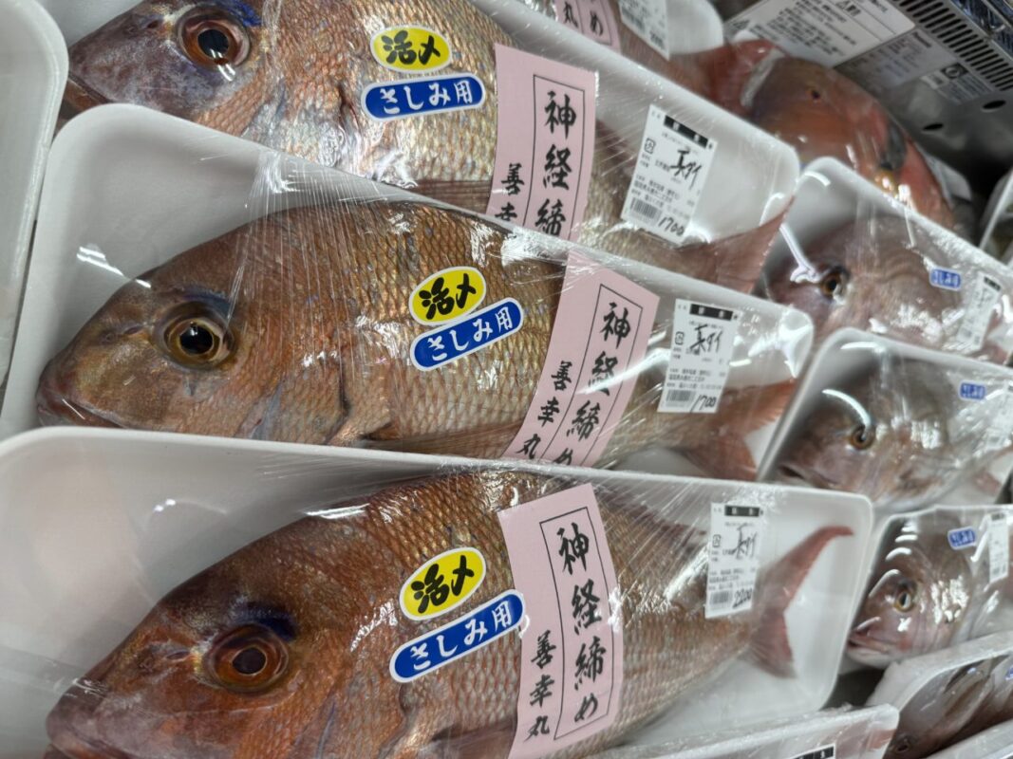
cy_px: 380
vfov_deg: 56.8
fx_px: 702
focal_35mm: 24
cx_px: 506
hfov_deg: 71.6
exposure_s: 1/120
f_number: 1.78
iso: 100
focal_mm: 6.76
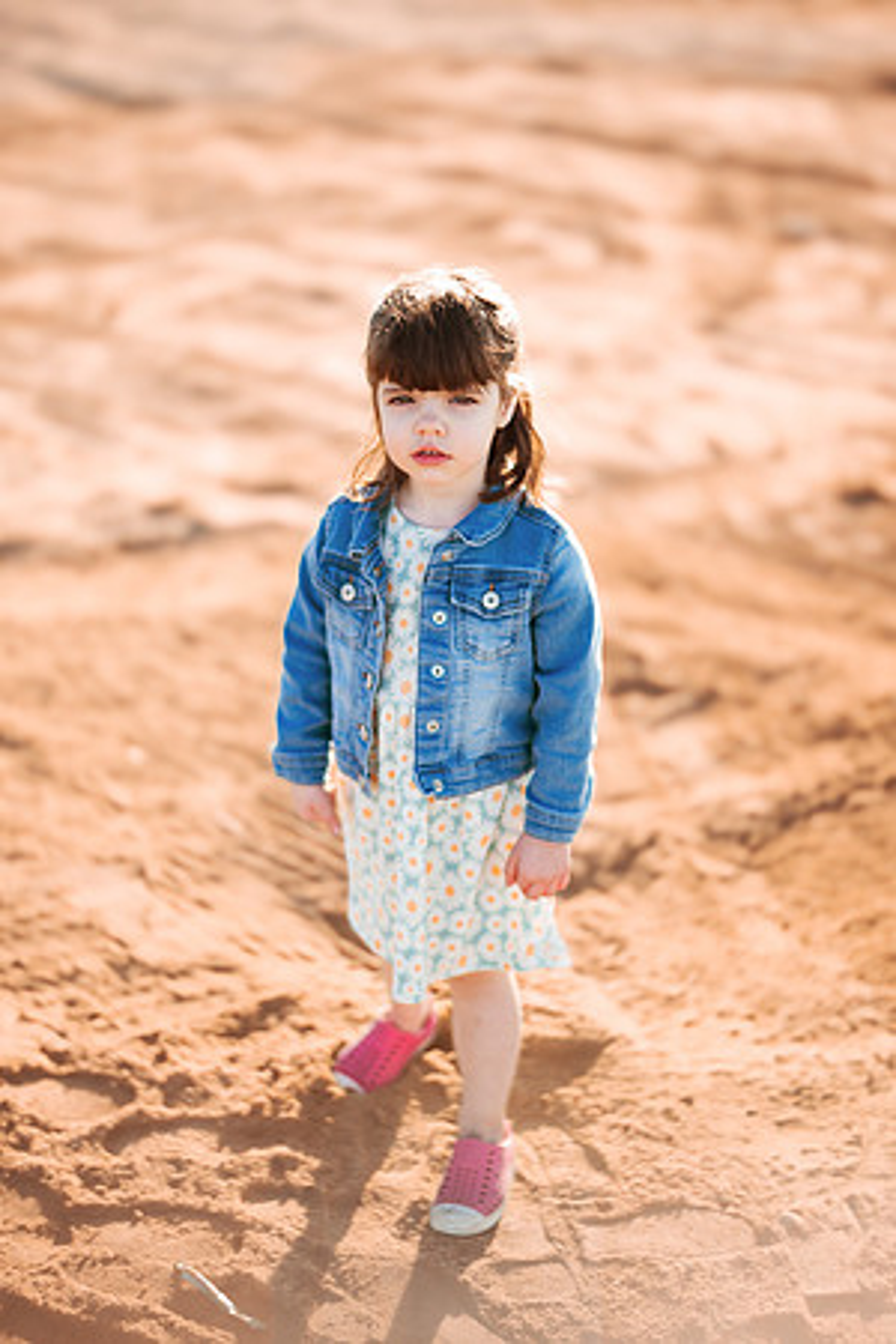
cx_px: 448
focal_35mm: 58
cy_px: 672
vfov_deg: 34.5
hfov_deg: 23.4
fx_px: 2165
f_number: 1.4
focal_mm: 58
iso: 50
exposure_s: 1/1250
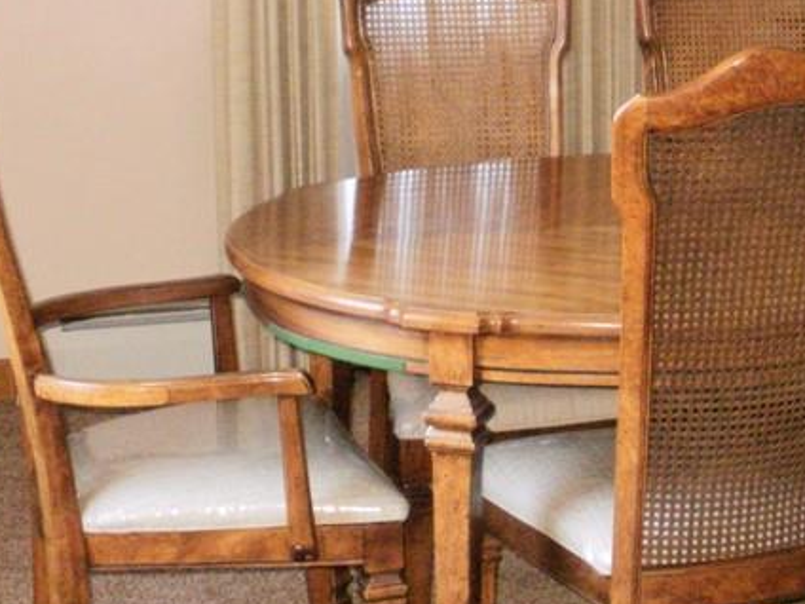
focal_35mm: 87
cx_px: 702
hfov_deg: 22.0
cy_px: 112
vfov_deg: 16.8
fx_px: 2023
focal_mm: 6.3
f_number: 3.5
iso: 400
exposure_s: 1/30
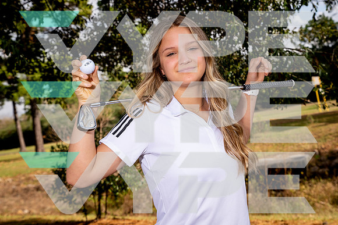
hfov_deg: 32.4
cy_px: 112
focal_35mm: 62
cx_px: 169
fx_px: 582
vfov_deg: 21.9
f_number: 8
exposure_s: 1/250
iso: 160
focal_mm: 62
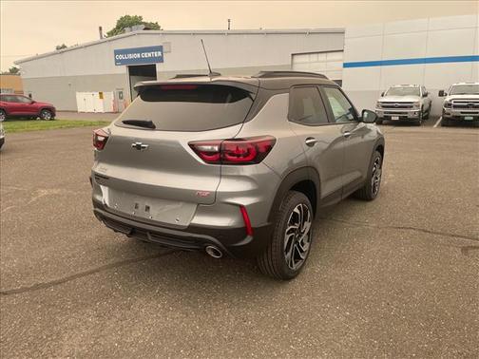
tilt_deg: -11.9
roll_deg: +2.4
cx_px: 240
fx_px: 360
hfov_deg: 67.3
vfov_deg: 53.1
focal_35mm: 26
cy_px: 180
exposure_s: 1/500
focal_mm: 4.2
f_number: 1.6
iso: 32
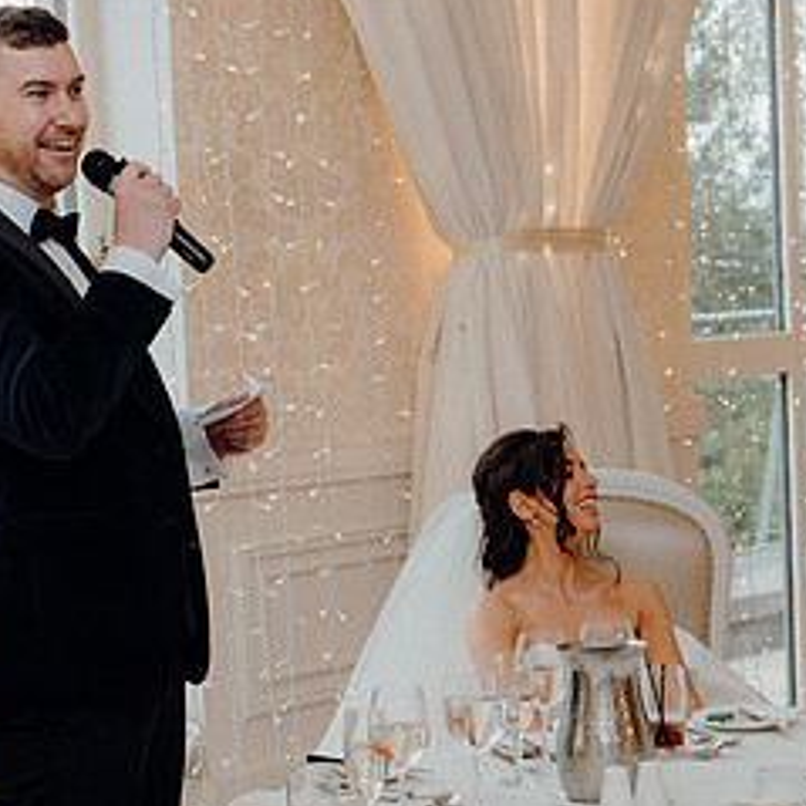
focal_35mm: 93
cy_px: 508
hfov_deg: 18.6
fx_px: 2450
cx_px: 293
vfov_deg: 18.7
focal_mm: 45
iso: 800
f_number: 3.5
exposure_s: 1/160
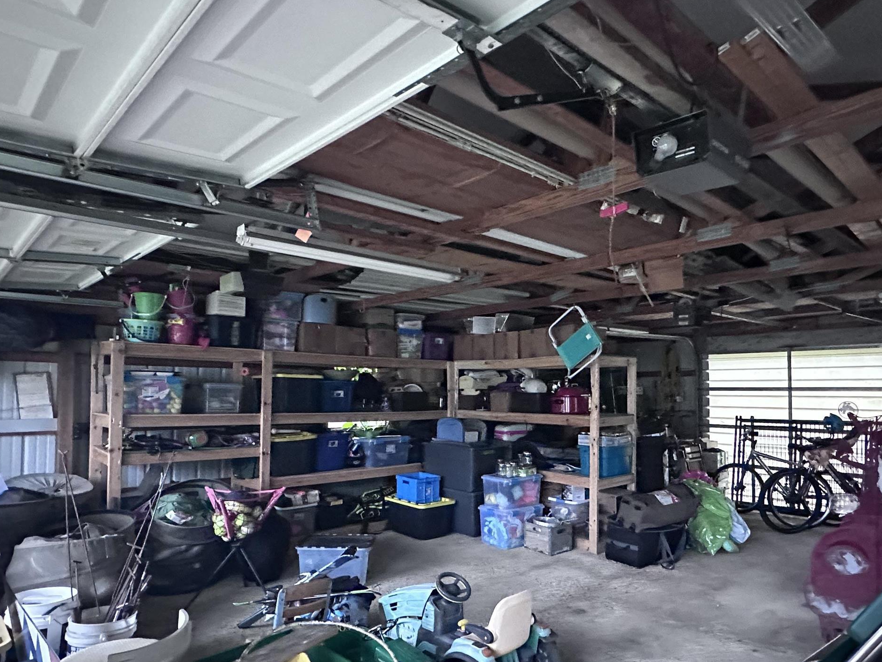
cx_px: 486
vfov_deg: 58.7
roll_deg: -0.6
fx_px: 586
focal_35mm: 23
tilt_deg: +2.0
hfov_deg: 73.7
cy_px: 374
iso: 1600
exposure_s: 1/30
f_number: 2.2
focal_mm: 2.22
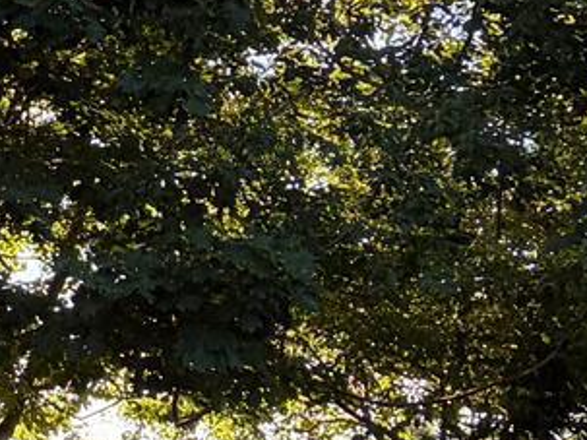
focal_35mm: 176
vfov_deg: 8.4
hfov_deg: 9.6
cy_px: 376
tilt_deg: +5.9
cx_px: -943
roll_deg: -0.9
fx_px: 2983
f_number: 1.6
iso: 50
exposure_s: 1/310
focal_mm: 5.96
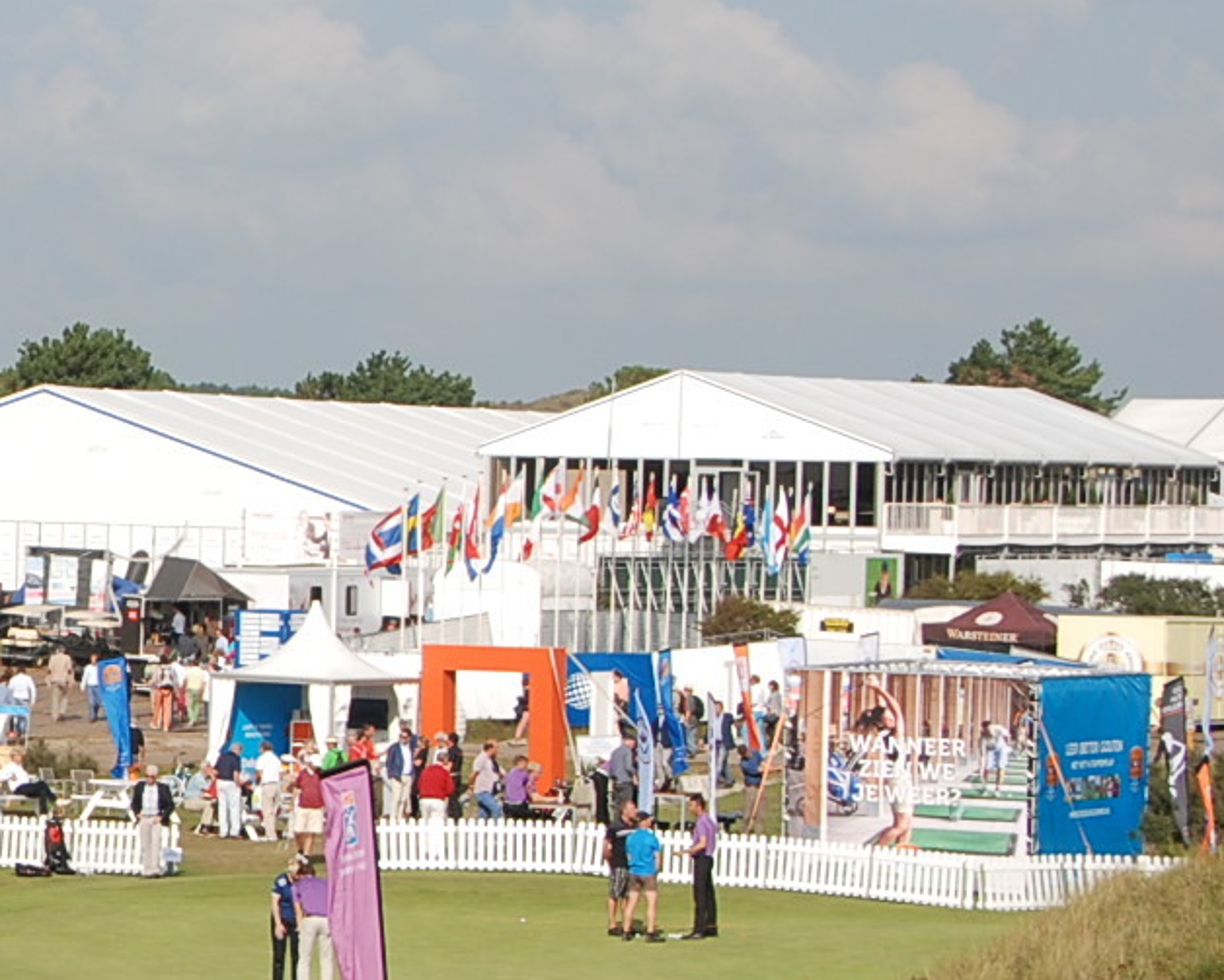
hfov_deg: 13.2
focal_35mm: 139
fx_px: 5038
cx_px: -516
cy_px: 485
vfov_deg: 11.1
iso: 200
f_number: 10
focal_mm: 32
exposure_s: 1/400
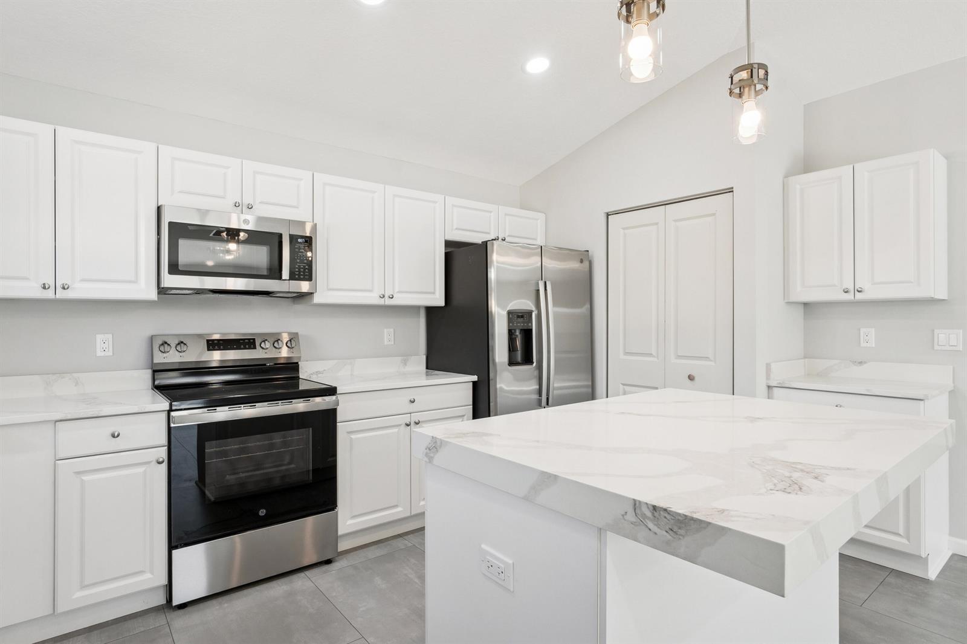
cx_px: 484
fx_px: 483
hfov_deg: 90.0
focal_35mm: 18
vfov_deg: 67.4
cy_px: 322
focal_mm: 12
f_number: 9
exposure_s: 1/25
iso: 200
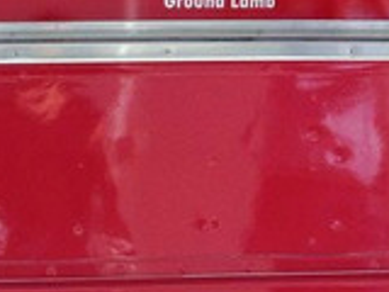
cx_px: 396
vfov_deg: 14.1
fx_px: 1113
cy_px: -129
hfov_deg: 19.2
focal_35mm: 99
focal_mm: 4.12
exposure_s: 1/602
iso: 50
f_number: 2.4
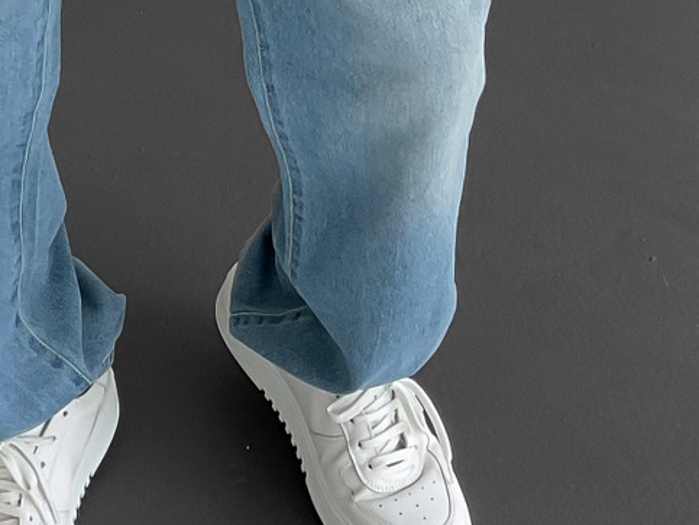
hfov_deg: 20.0
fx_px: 1940
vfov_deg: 13.1
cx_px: 65
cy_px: -564
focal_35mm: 96
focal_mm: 3
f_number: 1.8
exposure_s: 1/120
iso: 20
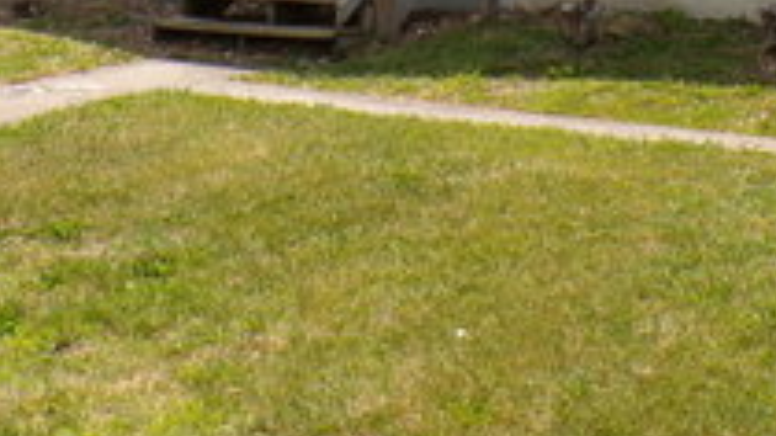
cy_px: -225
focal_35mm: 85
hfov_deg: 24.7
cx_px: 584
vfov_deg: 13.4
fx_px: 1749
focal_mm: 5.8
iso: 100
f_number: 4.8
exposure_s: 1/400
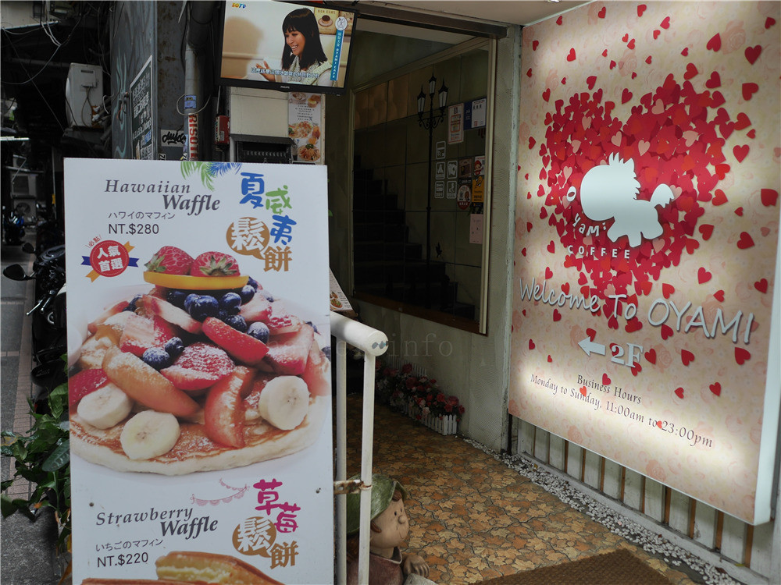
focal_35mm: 30
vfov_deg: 46.8
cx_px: 390
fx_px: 677
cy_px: 292
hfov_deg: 60.0
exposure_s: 1/200
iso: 200
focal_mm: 15
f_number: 2.2
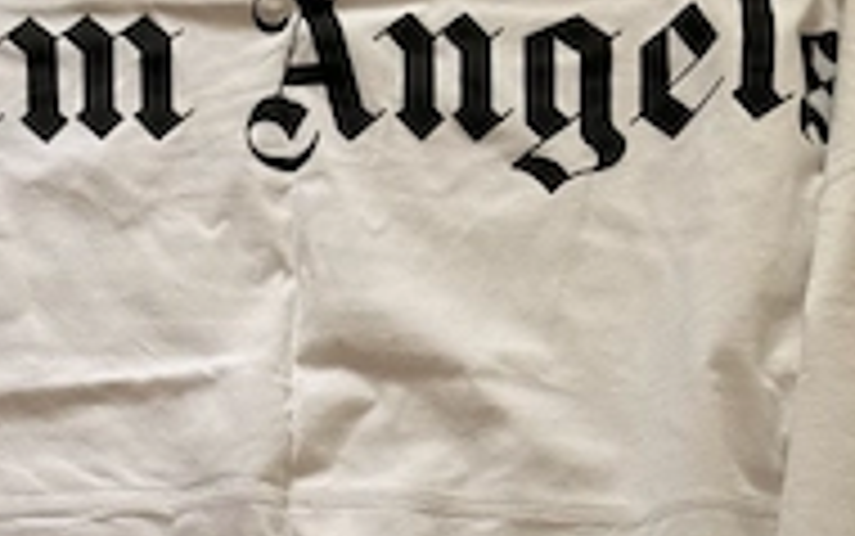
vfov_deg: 12.1
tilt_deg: -77.3
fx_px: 2495
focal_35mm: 107
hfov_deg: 19.4
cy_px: 572
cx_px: 279
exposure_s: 1/121
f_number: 1.78
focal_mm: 6.76
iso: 100
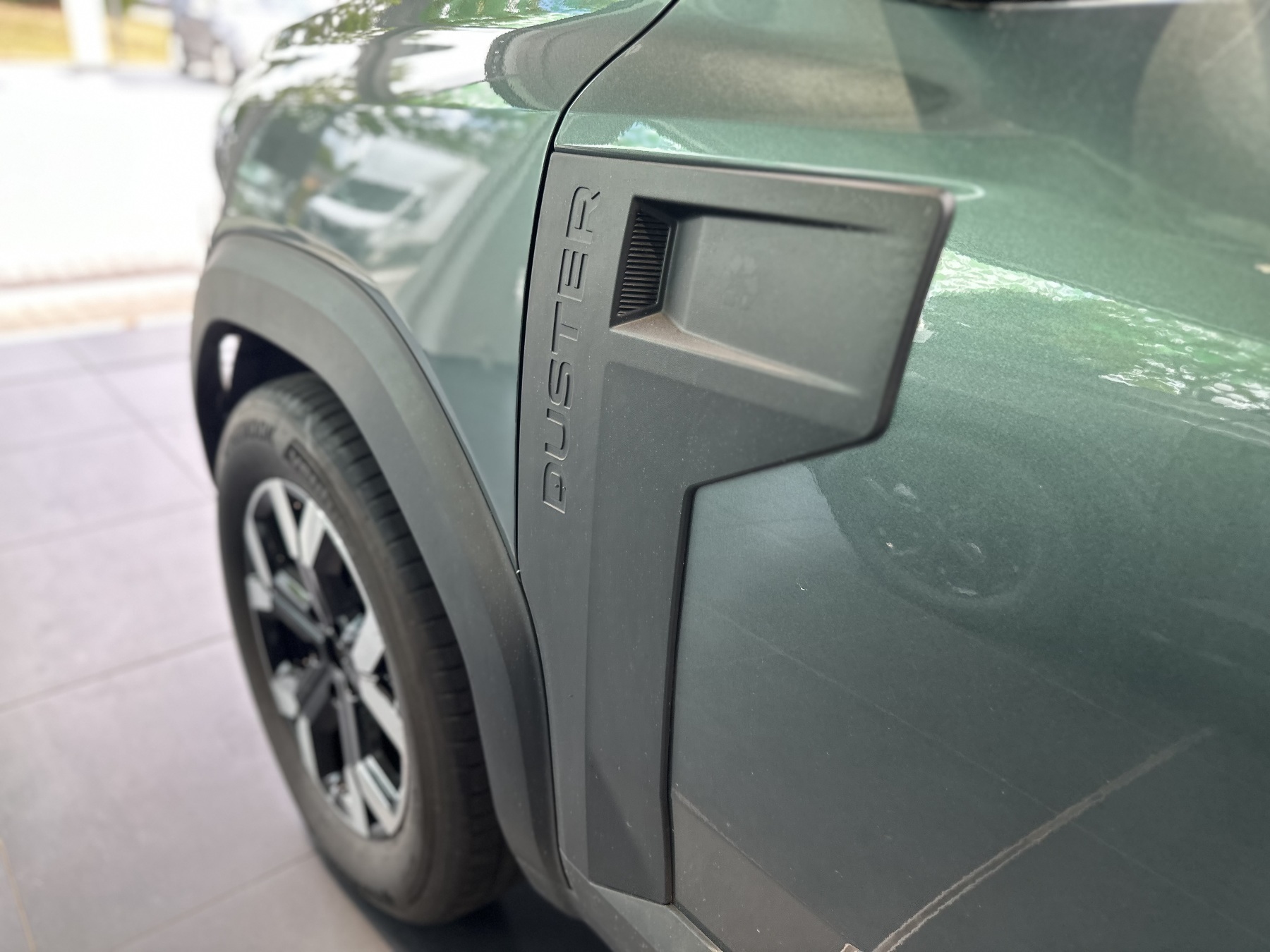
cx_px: 635
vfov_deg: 56.8
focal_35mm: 24
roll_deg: -1.4
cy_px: 476
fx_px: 881
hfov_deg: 71.6
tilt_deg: -23.3
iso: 125
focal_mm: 6.86
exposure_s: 1/121
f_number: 1.78
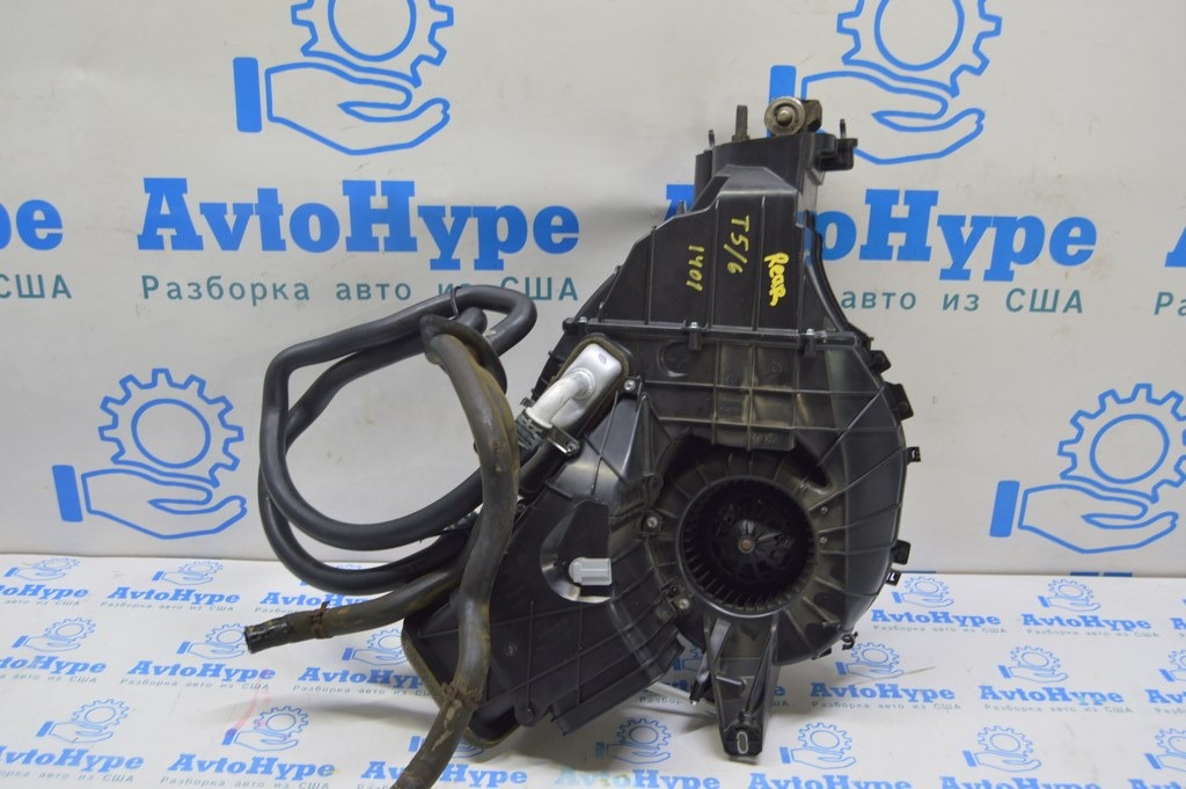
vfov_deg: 38.3
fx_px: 1136
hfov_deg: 55.1
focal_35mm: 34
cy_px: 394
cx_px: 593
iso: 400
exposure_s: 1/20
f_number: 5.6
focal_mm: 23
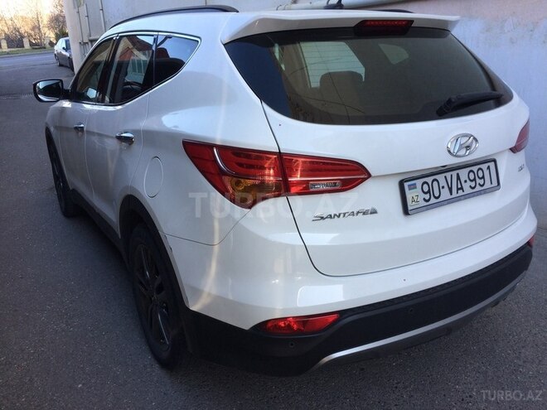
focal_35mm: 29
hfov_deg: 61.7
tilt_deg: -20.6
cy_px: 205
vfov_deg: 48.2
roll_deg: +1.3
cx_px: 274
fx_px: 458
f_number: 2.2
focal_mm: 4.15
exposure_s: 1/283
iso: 32
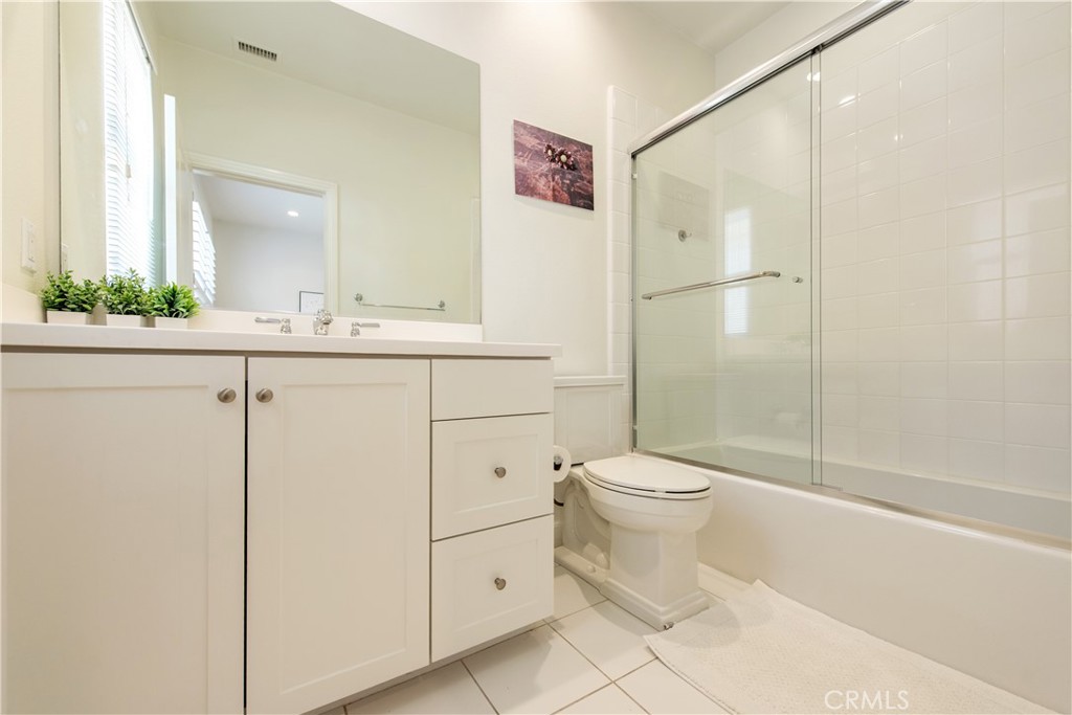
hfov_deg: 104.2
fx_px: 417
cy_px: 358
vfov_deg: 81.2
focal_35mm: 14
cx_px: 536
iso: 400
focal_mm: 14
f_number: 5
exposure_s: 1/100
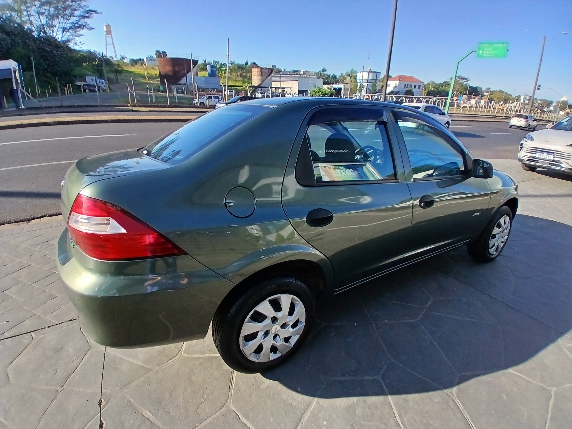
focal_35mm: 17
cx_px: 286
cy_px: 214
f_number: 2.2
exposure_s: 1/503
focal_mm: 1.4
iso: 50
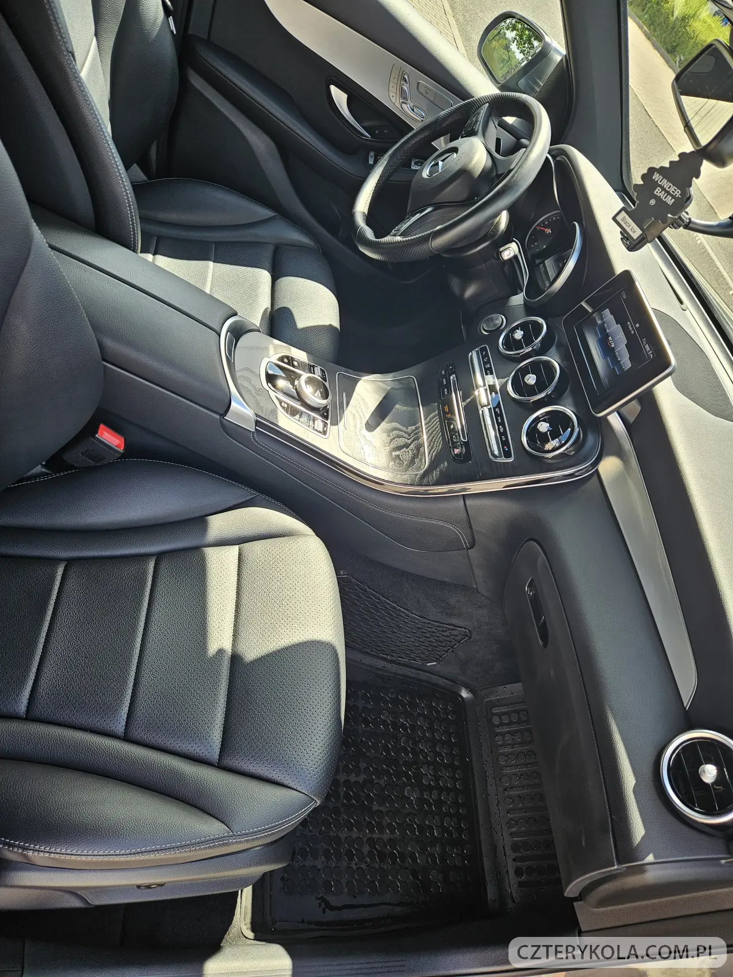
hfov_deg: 58.9
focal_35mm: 23
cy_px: 488
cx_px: 366
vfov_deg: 73.9
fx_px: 649
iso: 32
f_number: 1.8
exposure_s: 1/180
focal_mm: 5.4
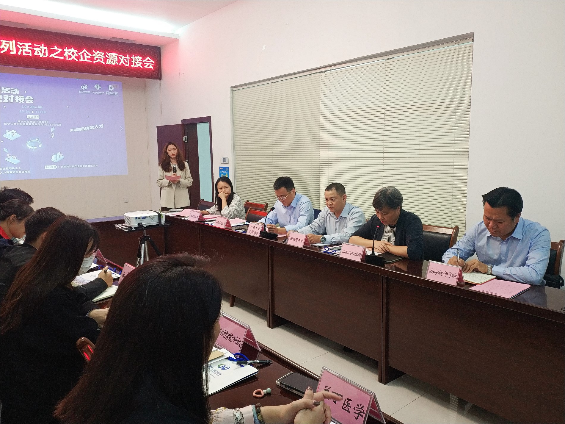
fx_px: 522
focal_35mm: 32
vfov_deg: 44.2
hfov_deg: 56.8
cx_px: 282
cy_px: 212
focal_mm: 4.5
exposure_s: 1/30
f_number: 2
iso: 195
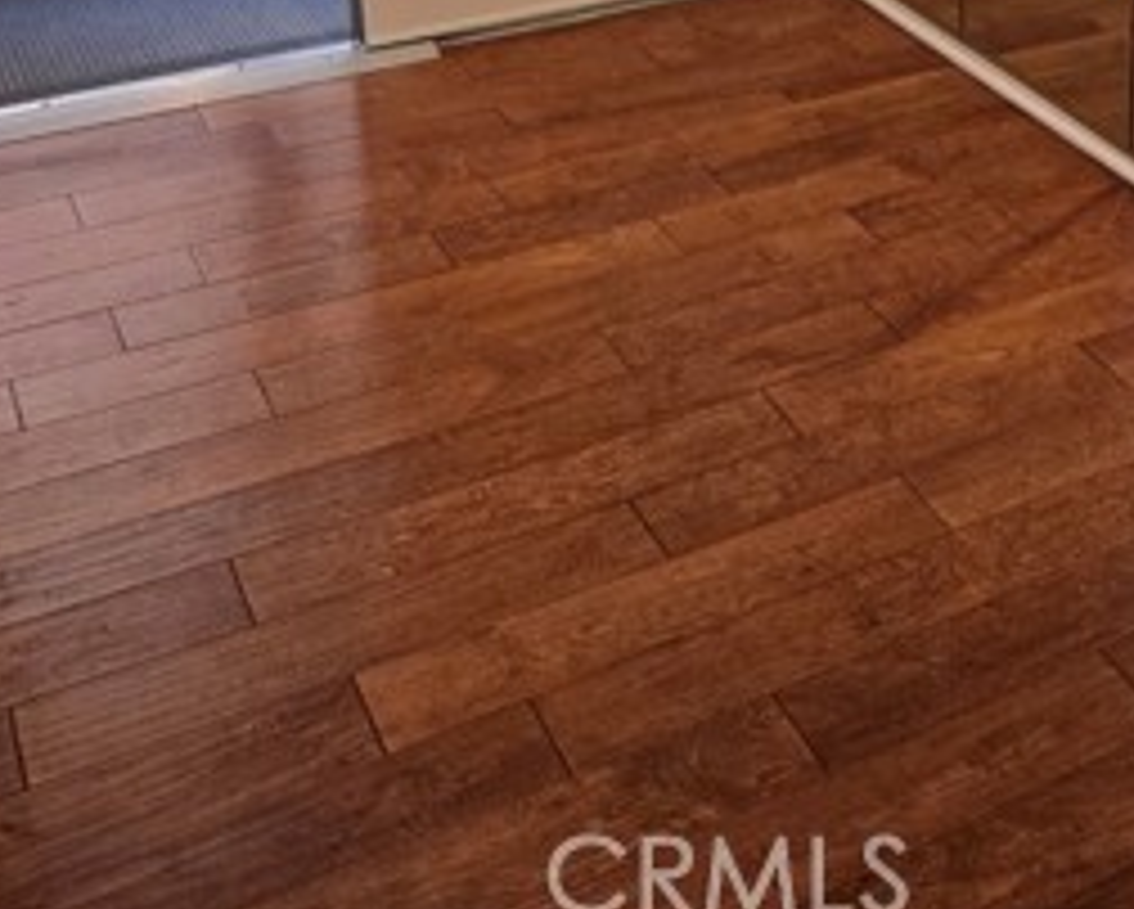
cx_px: 1224
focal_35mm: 57
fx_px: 1915
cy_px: -140
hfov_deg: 29.9
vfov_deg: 24.5
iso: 100
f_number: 1.8
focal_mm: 5.4
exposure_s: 1/120
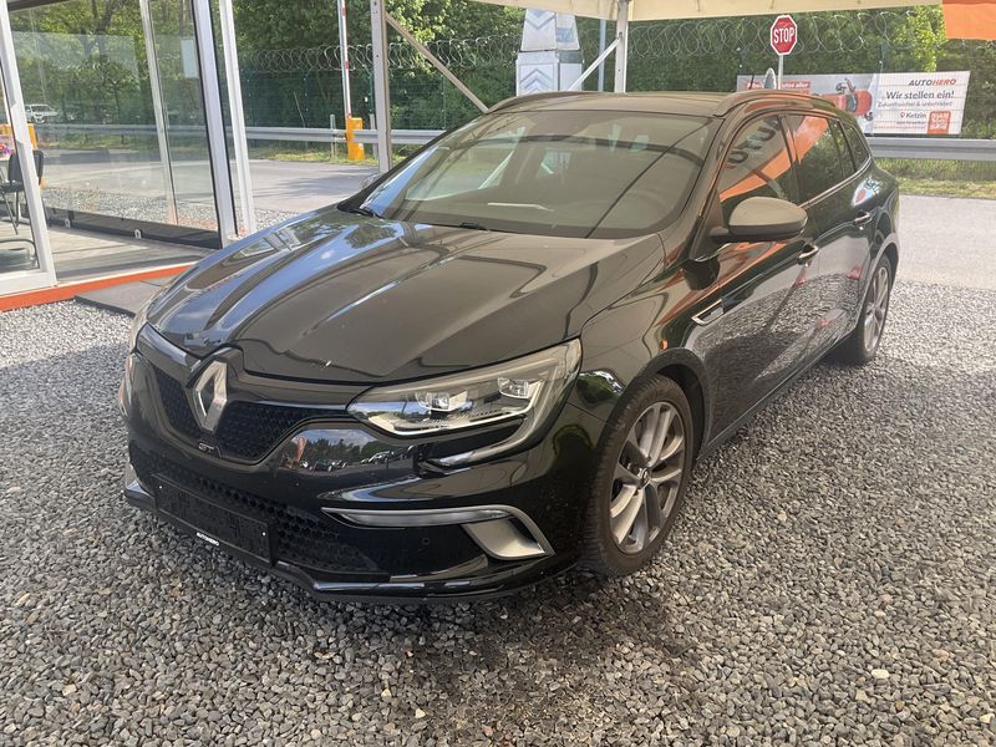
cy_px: 374
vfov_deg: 48.2
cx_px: 498
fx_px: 834
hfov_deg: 61.7
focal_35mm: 29
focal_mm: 3
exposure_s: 1/201
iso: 20
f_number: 1.8
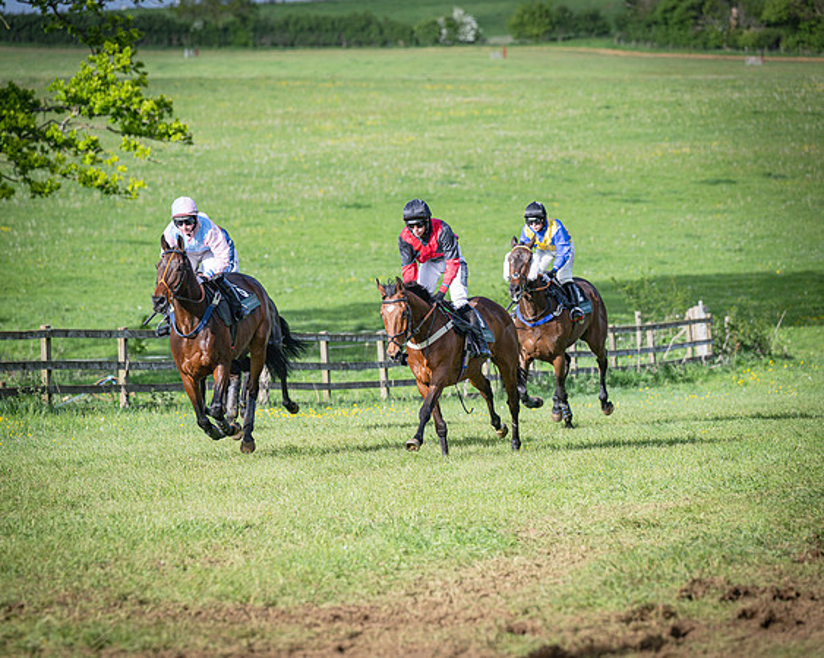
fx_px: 4530
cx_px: 412
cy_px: 329
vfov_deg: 8.3
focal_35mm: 186
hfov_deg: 10.4
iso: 400
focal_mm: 165
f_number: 4
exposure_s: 1/3200
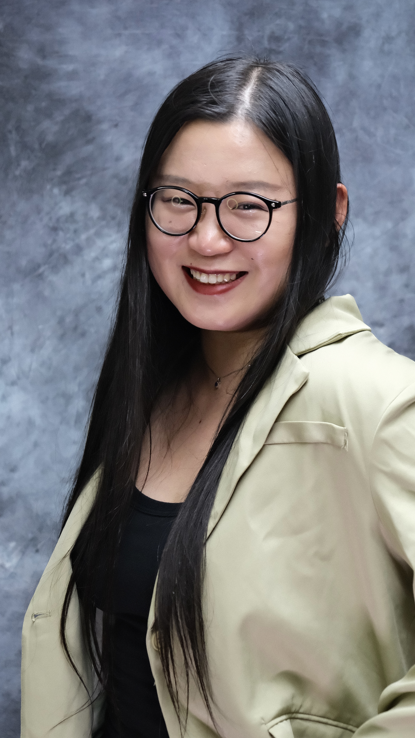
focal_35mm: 75
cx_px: 228
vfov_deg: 28.2
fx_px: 1467
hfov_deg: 16.1
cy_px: 369
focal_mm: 47
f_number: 3.2
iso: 2000
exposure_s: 1/250
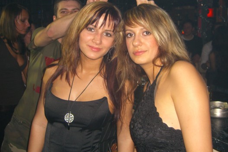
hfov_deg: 43.6
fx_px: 285
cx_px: 123
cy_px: 63
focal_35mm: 45
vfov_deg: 29.8
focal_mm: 7.9
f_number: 2.8
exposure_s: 1/60
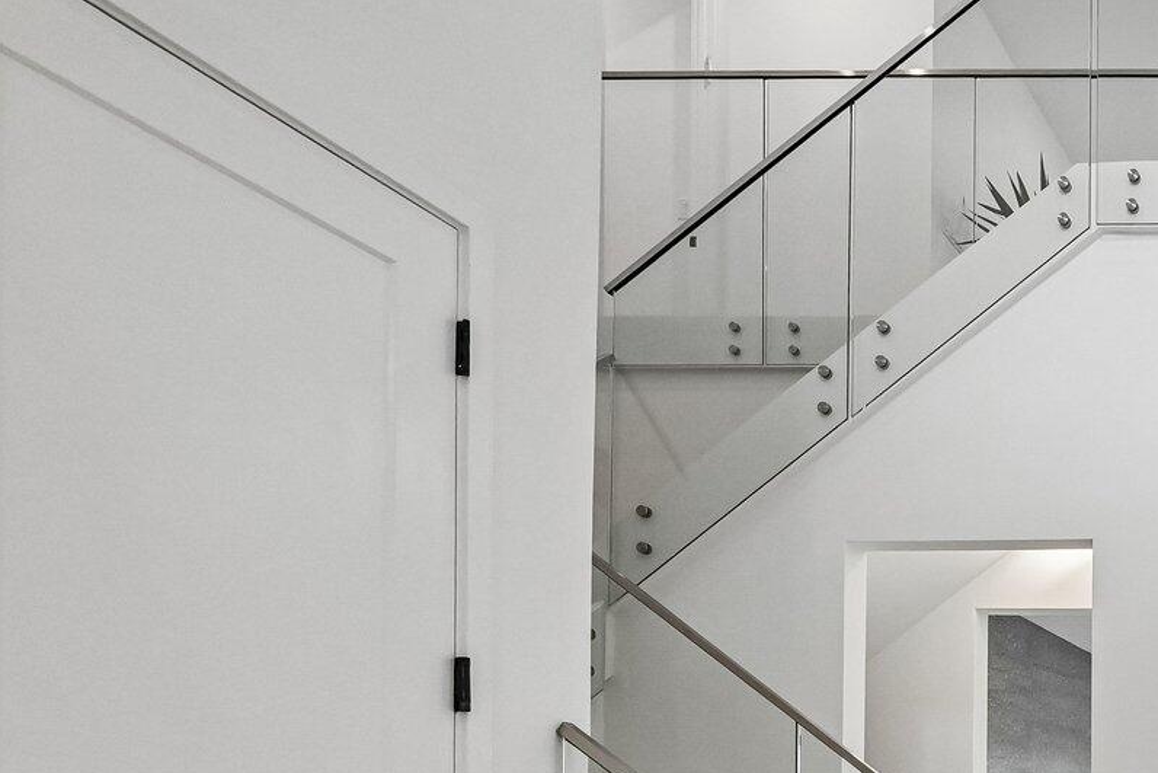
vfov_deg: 31.6
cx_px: 1465
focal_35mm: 36
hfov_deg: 36.8
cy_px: 899
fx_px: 1158
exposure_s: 1/500
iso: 2500
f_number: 8
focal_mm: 14
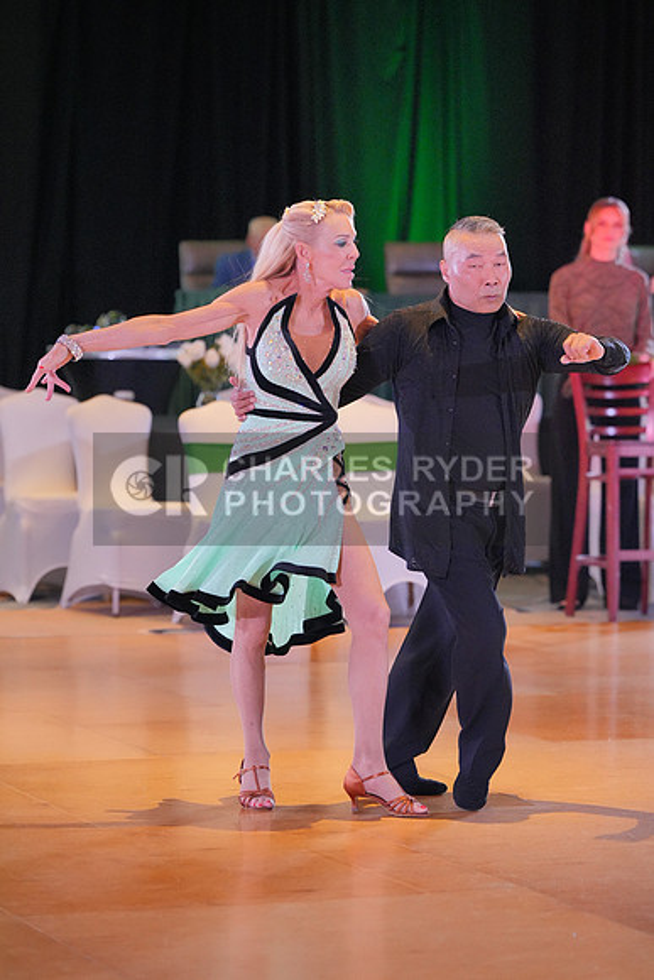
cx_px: 327
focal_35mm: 133
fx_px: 3622
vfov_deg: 15.4
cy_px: 490
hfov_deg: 10.3
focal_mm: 133
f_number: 3.5
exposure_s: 1/500
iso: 6400
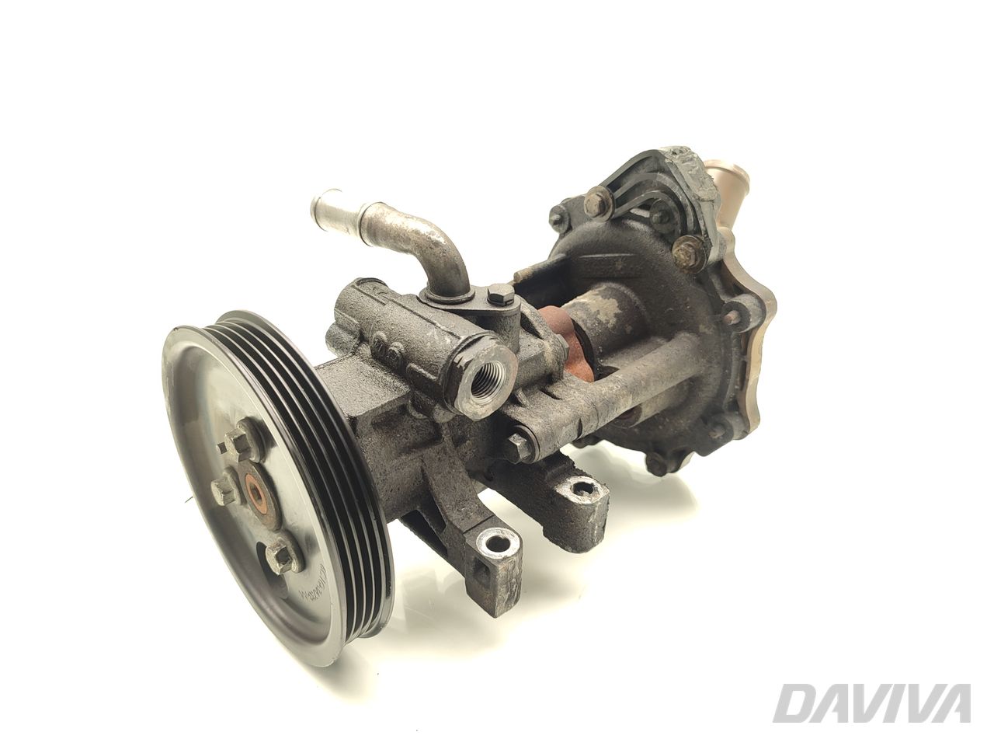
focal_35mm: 24
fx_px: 689
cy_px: 373
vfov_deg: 56.8
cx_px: 497
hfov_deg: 71.6
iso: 250
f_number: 1.89
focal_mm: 5.89
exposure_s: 1/100
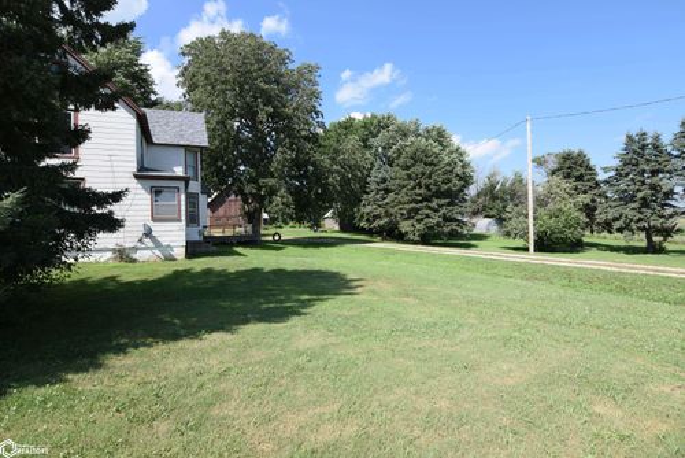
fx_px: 343
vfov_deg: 67.5
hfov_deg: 90.0
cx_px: 342
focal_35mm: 18
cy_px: 229
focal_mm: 12
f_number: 9
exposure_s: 1/320
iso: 200
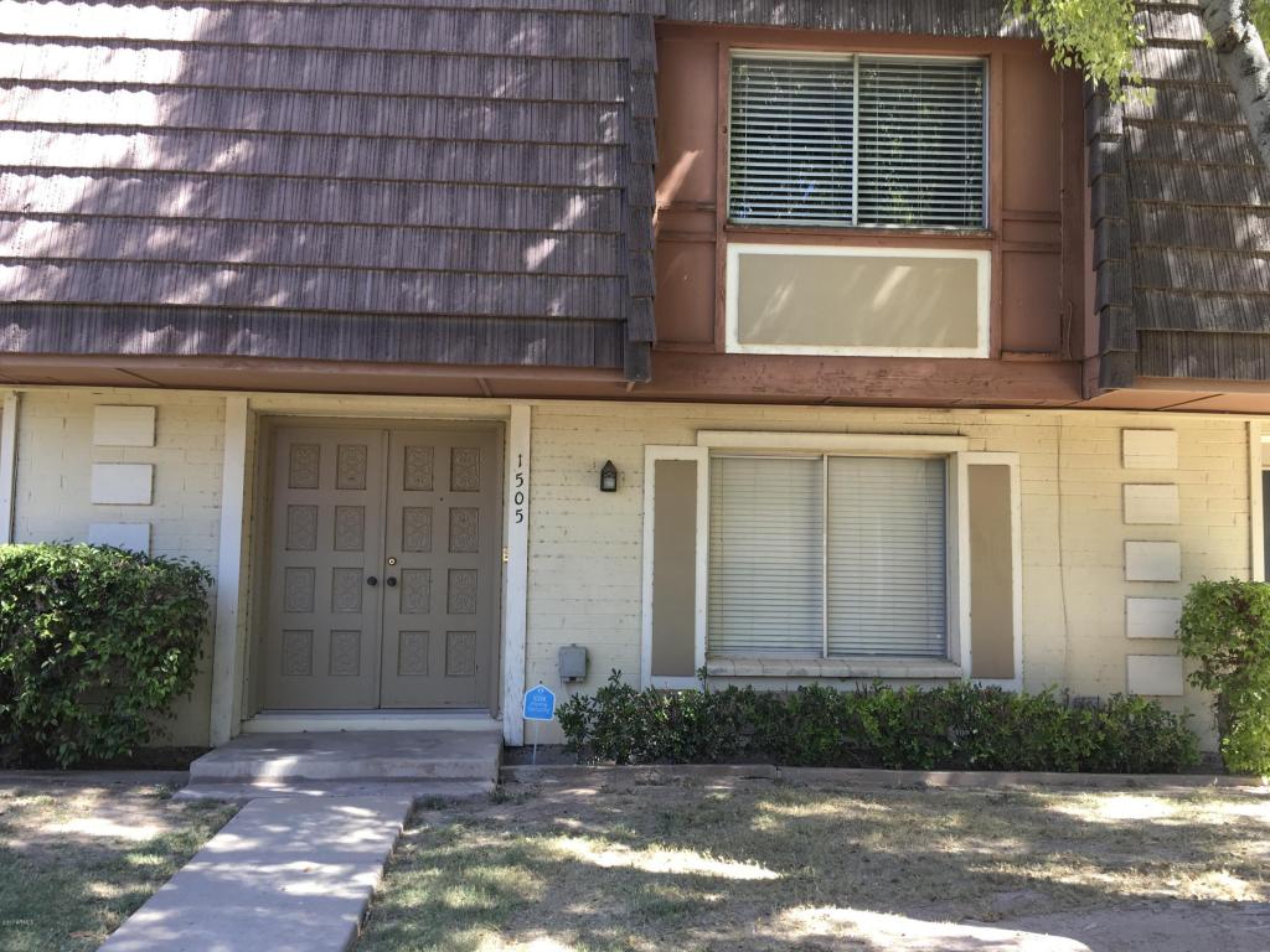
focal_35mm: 29
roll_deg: -1.0
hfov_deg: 61.7
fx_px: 1064
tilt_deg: +3.5
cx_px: 635
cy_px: 476
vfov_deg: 48.2
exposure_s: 1/120
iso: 25
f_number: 2.2
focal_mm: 4.15
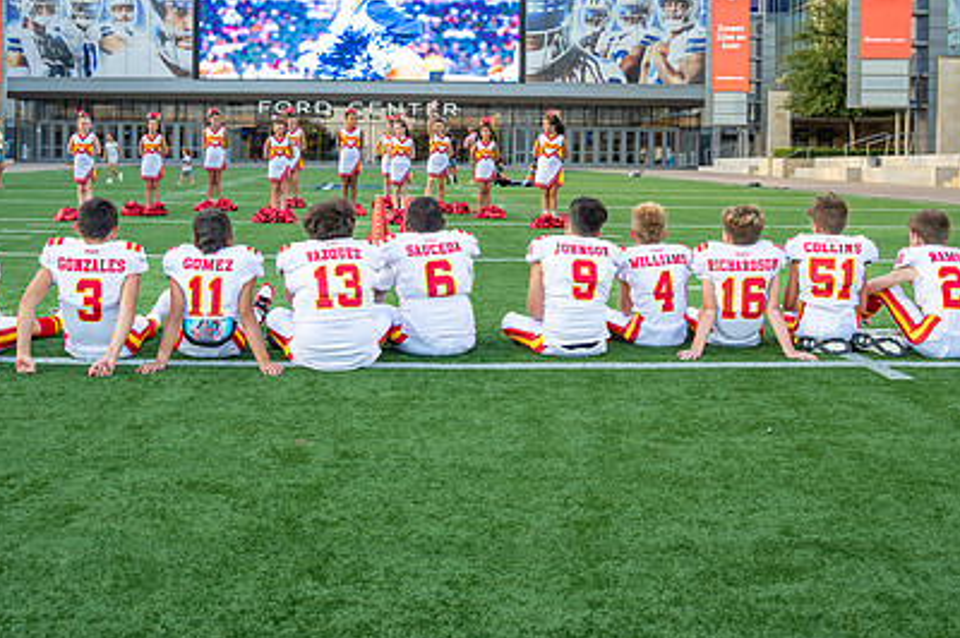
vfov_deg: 33.1
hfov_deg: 48.2
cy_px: 213
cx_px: 387
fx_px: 1066
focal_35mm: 40
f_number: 4.5
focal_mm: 24
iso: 640
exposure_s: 1/500
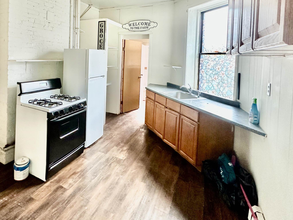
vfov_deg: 60.8
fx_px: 178
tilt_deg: -2.4
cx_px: 106
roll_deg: -2.9
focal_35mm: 21
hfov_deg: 77.2
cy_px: 62
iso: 320
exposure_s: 1/99
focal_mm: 2.22
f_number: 2.2
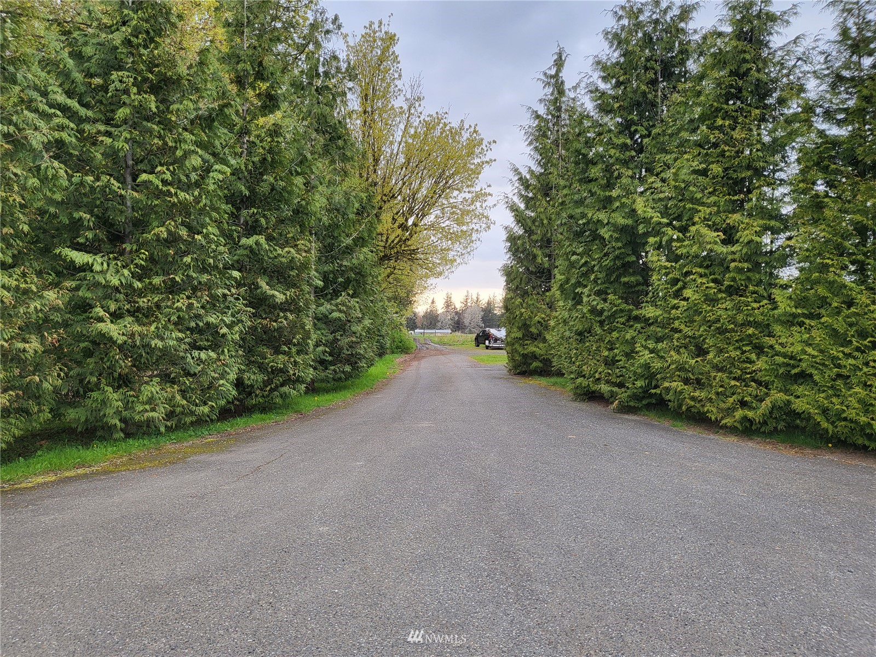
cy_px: 328
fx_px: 658
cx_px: 438
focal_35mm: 26
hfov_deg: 67.3
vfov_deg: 53.1
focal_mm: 4.25
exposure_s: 1/287
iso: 50
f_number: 1.8
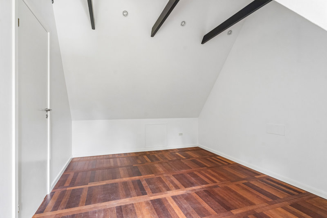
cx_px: 164
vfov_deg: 65.6
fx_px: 169
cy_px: 109
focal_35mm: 19
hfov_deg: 88.1
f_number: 7.1
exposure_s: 1/3.33
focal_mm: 18.6
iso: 800
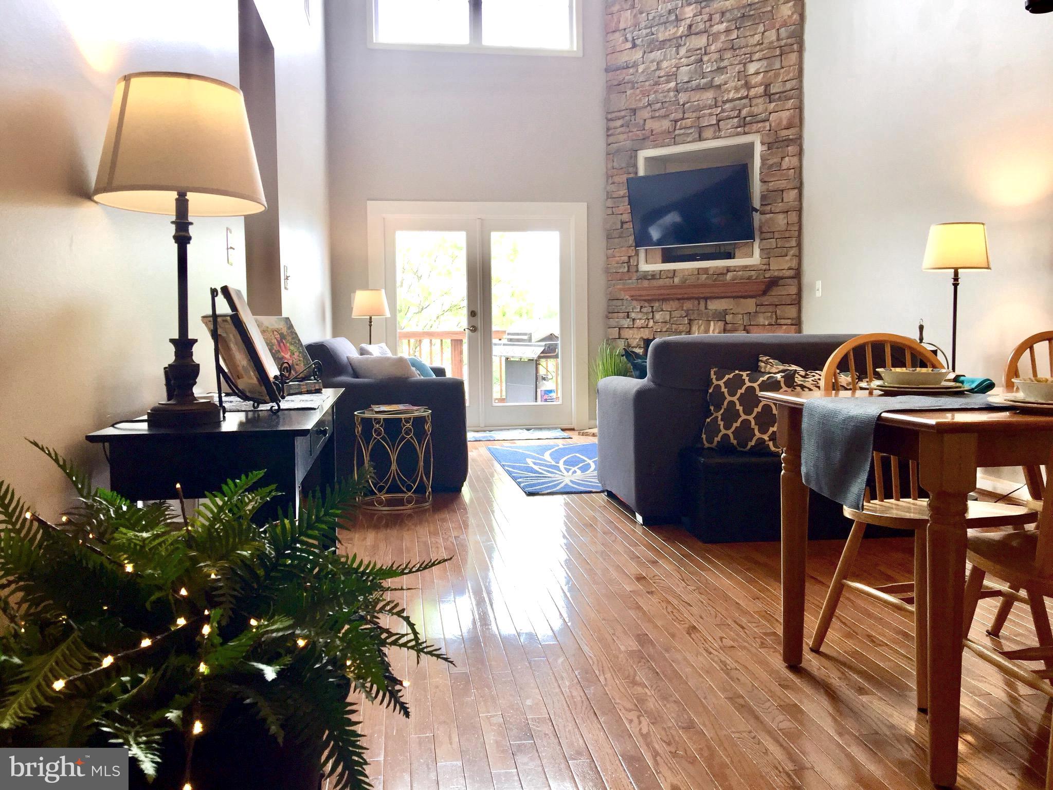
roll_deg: +0.4
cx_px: 526
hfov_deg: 61.7
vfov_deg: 48.2
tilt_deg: -3.4
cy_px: 395
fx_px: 882
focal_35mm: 29
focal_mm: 4.15
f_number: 2.2
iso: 40
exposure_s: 1/60
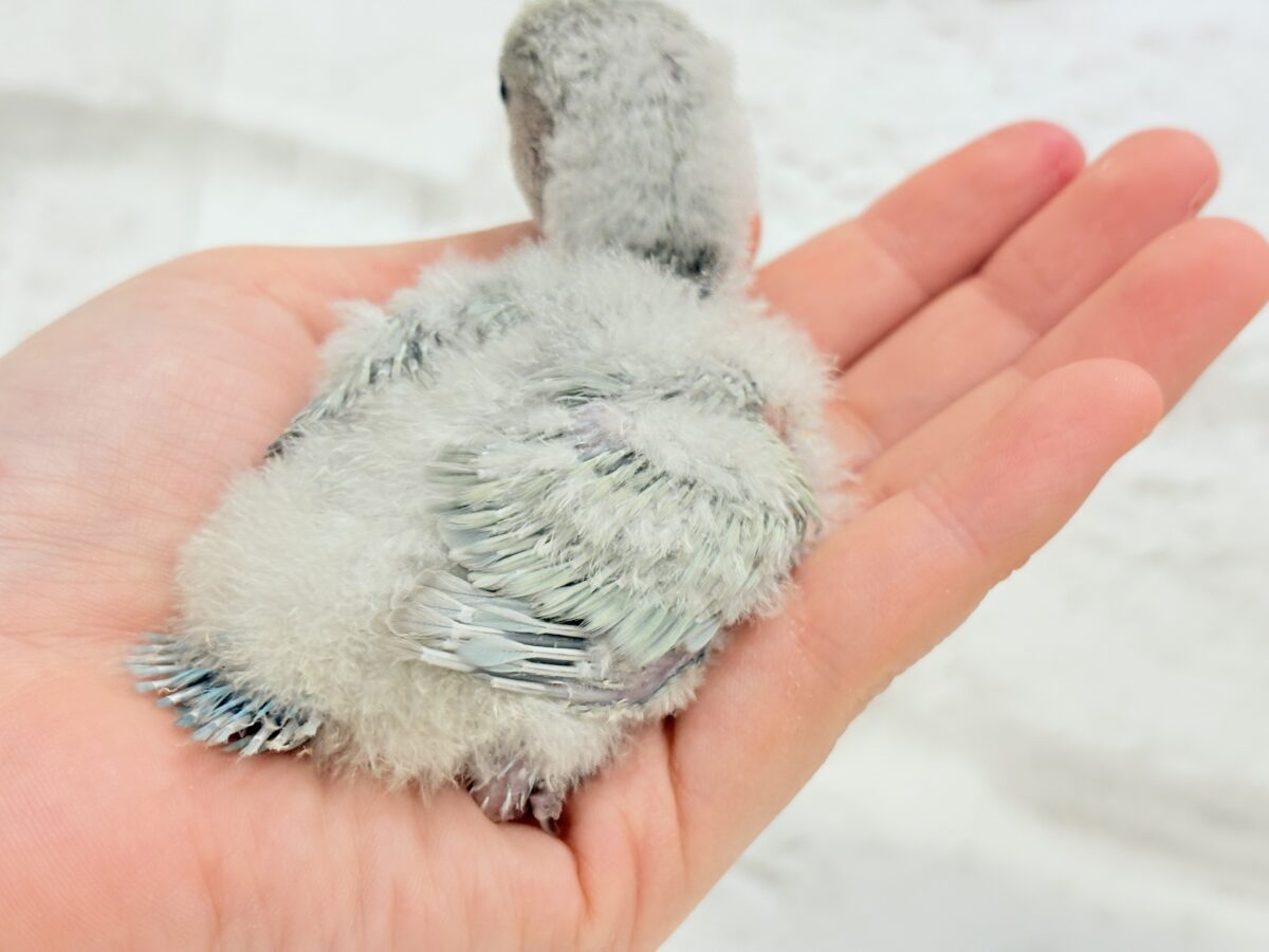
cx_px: 634
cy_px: 476
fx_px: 1906
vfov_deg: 28.0
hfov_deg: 36.8
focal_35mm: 52
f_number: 1.6
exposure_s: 1/100
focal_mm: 5.96
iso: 80
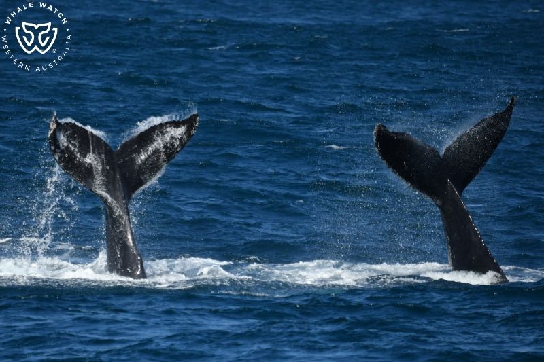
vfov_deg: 2.7
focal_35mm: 500
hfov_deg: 4.1
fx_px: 7554
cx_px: 272
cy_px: 181
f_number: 6.3
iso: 800
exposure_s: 1/8000
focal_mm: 500
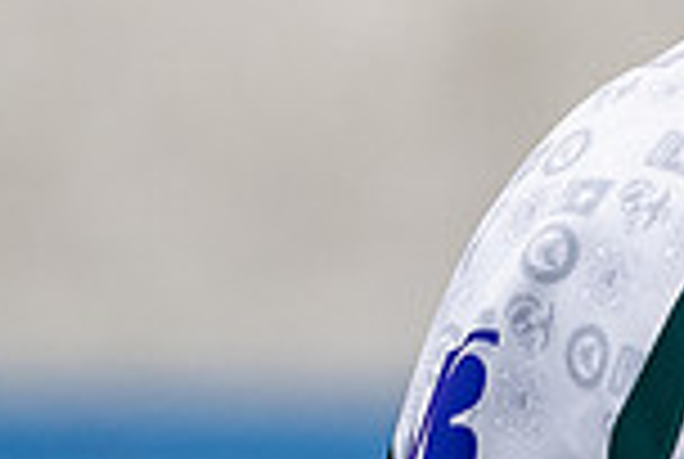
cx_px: 1046
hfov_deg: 1.8
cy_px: -349
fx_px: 21474
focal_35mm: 1128
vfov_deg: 1.2
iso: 2000
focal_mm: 185
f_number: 3.2
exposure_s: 1/800
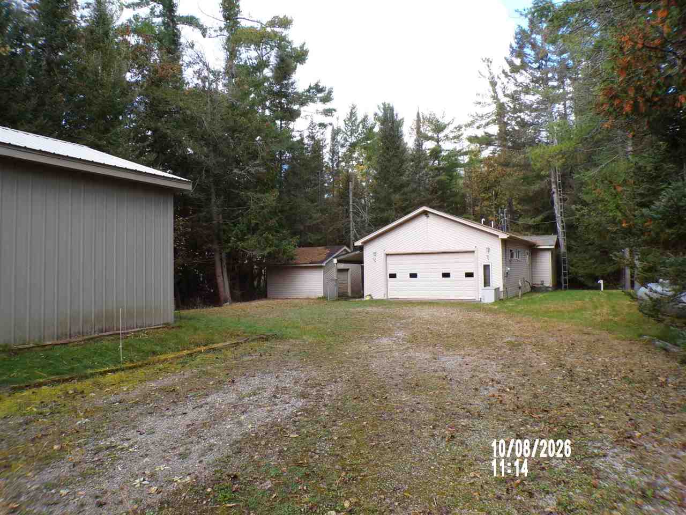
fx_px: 476
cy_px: 258
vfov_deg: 56.8
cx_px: 343
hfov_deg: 71.6
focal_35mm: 24
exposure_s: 1/100
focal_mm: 4.3
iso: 100
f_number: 4.4
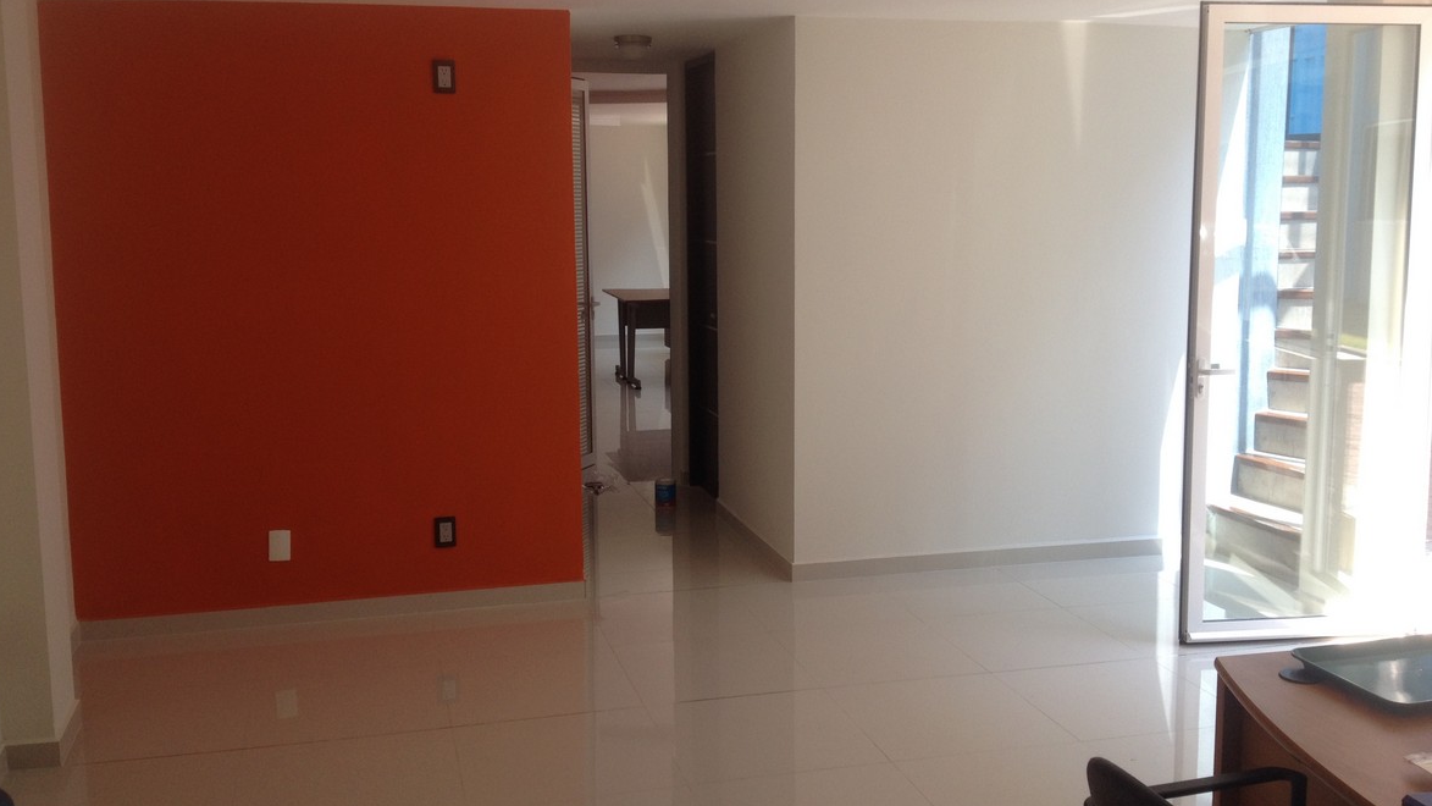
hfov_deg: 51.6
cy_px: 390
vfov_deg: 30.4
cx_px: 719
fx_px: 1481
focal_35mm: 39
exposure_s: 1/154
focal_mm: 4.28
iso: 50
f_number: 2.4
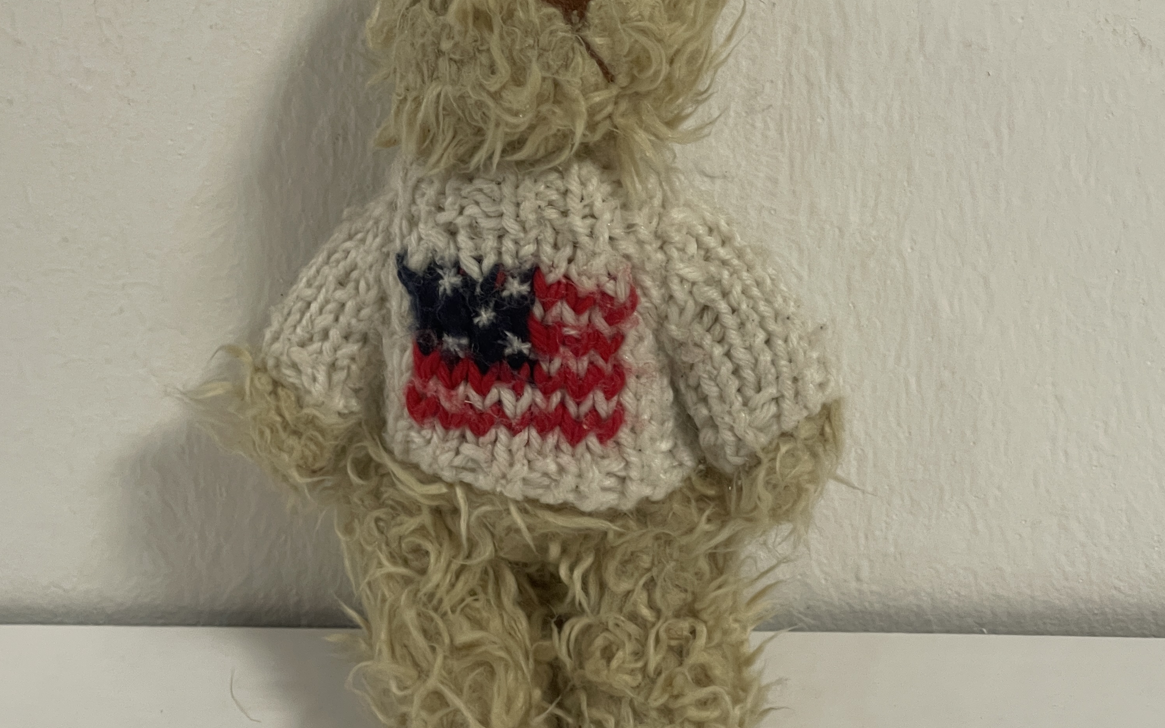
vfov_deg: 14.2
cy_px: 344
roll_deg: +1.9
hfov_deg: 22.5
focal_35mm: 92
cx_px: 469
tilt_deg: -23.7
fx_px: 2921
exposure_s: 1/50
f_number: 2.2
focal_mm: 7.5
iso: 160
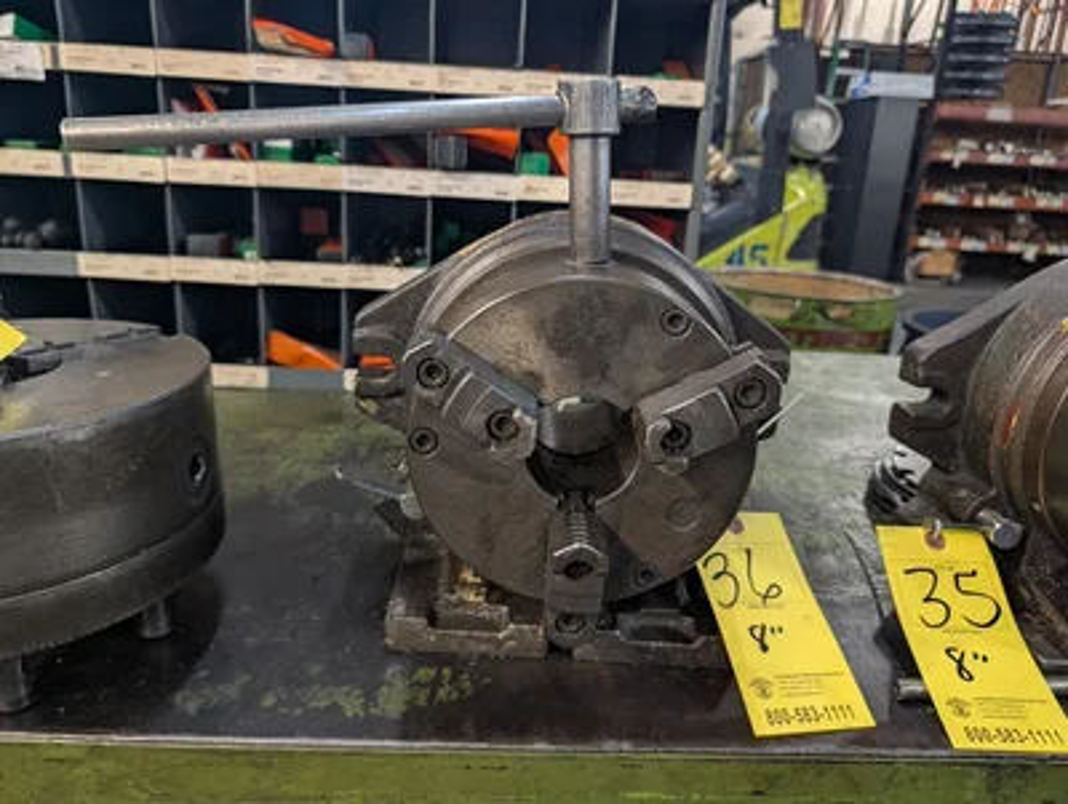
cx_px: 534
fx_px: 741
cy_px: 402
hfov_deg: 71.5
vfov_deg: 56.9
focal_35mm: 24
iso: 445
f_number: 1.68
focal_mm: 6.9
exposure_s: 1/120
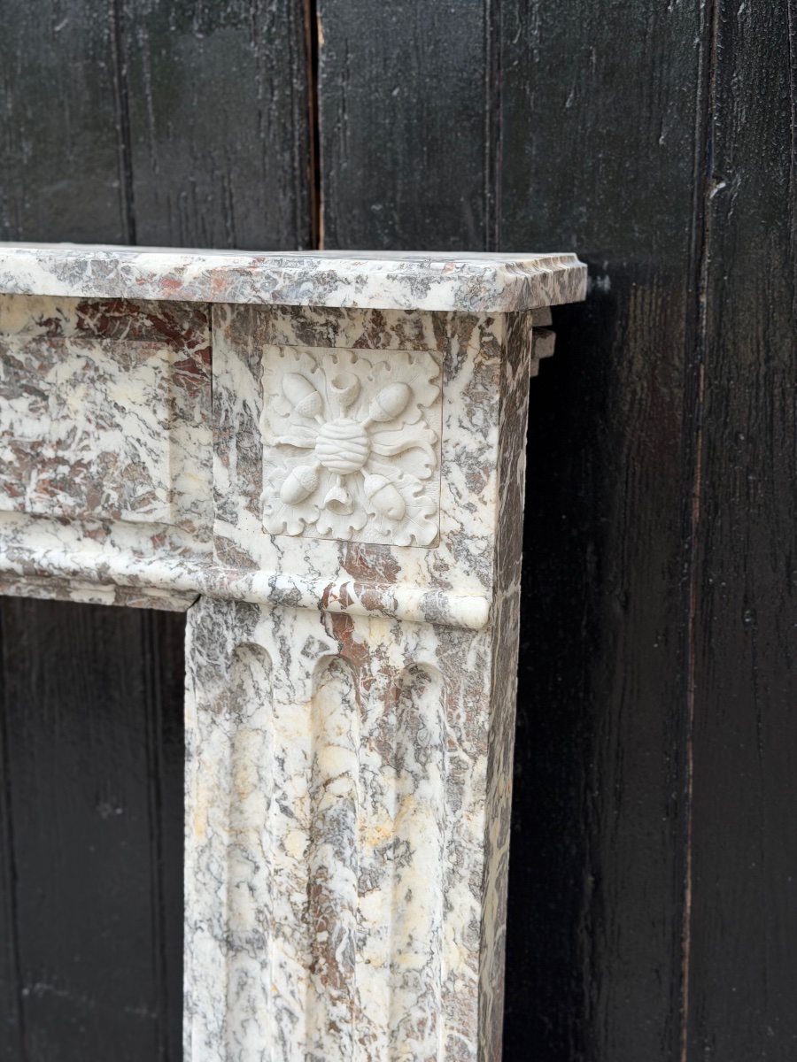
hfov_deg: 30.3
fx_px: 1474
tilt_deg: -11.7
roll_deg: -0.5
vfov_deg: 39.7
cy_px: 531
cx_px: 398
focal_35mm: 48
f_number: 1.78
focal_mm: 6.76
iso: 64
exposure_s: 1/499
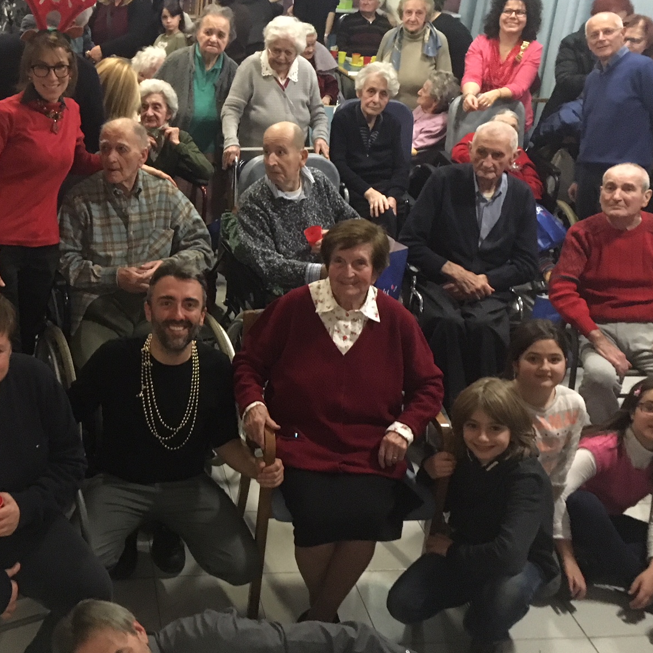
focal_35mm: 44
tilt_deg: -22.4
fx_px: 939
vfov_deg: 38.3
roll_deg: -2.7
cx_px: 174
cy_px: 288
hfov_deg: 37.5
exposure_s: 1/17
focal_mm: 4.15
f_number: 2.2
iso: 500
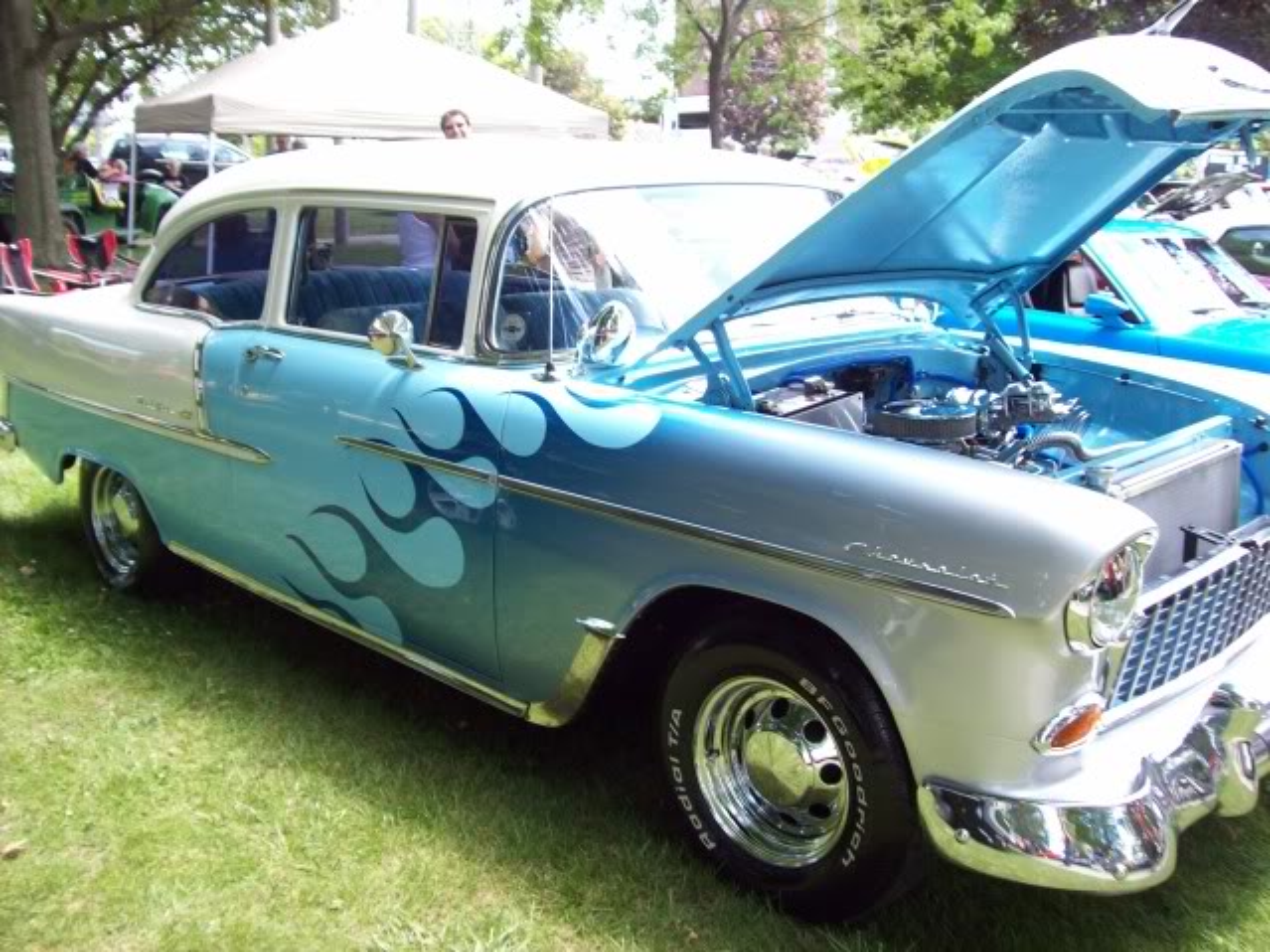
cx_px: 635
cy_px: 476
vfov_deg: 39.6
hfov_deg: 51.4
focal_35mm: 36
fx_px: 1321
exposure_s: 1/86.5
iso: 80
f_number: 2.7
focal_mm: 6
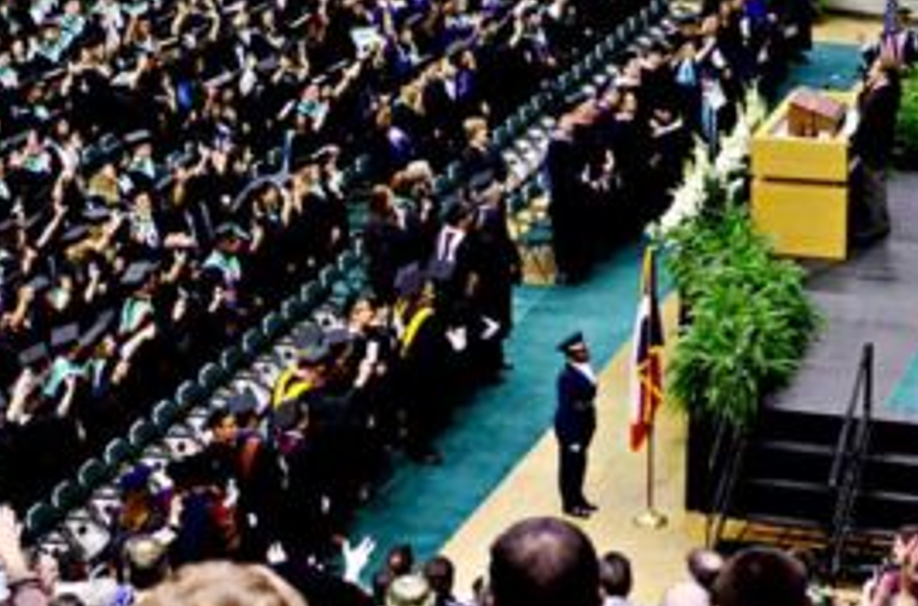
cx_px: 226
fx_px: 3183
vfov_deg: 10.9
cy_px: 245
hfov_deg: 16.3
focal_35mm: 125
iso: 2000
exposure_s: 1/80
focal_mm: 35
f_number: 4.5
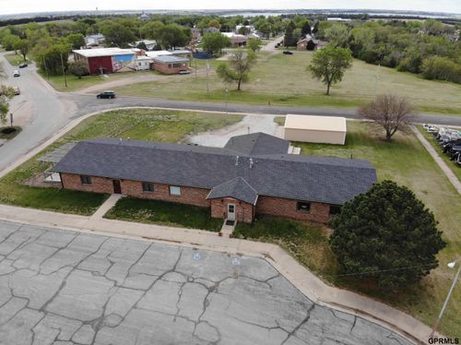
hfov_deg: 71.6
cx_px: 230
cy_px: 172
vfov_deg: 56.7
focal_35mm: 24
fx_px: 319
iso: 100
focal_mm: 4.5
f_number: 2.8
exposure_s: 1/671
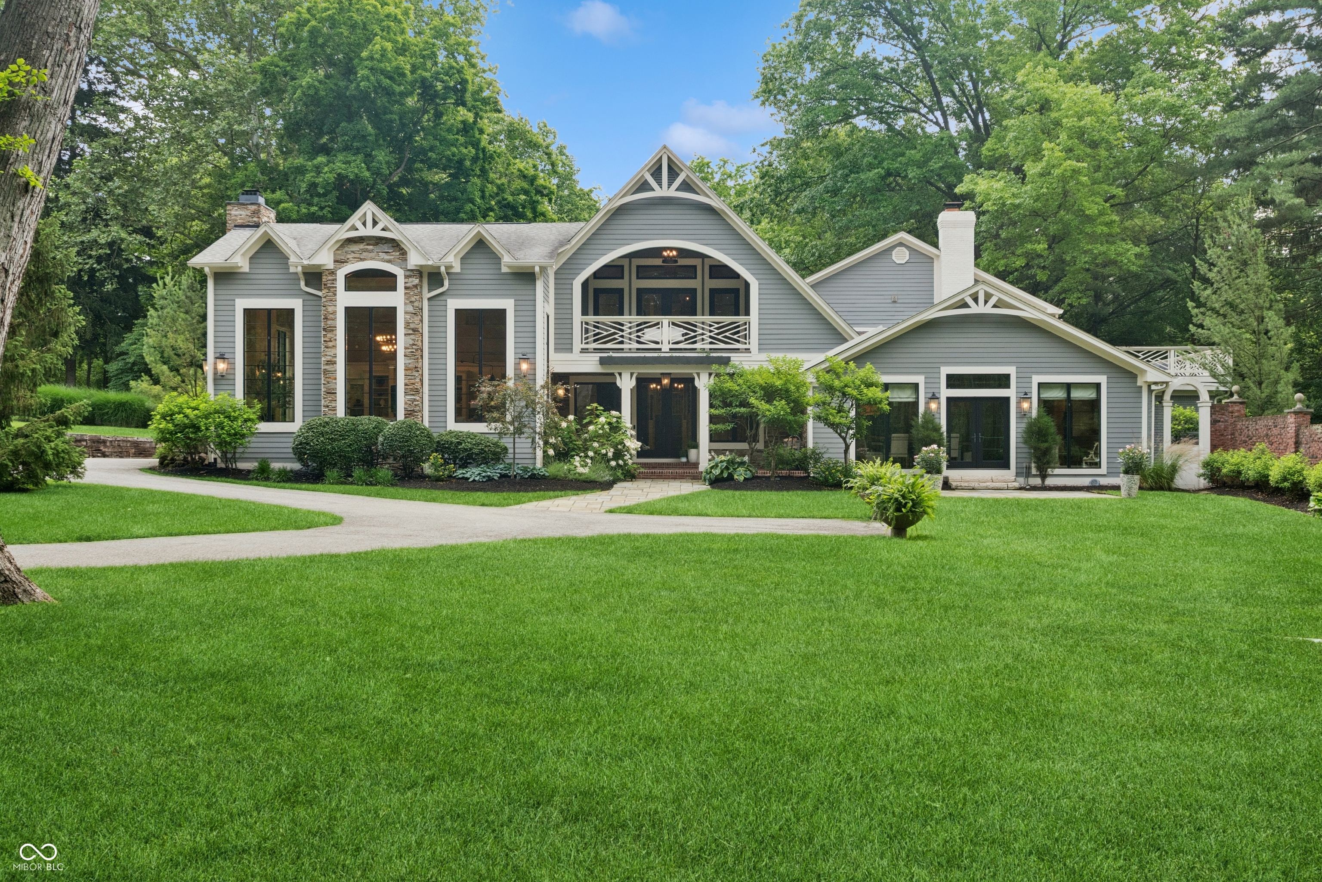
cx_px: 661
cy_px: 441
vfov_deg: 36.9
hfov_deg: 53.1
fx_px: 1322
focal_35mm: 36
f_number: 14
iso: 400
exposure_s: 1/30
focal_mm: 24
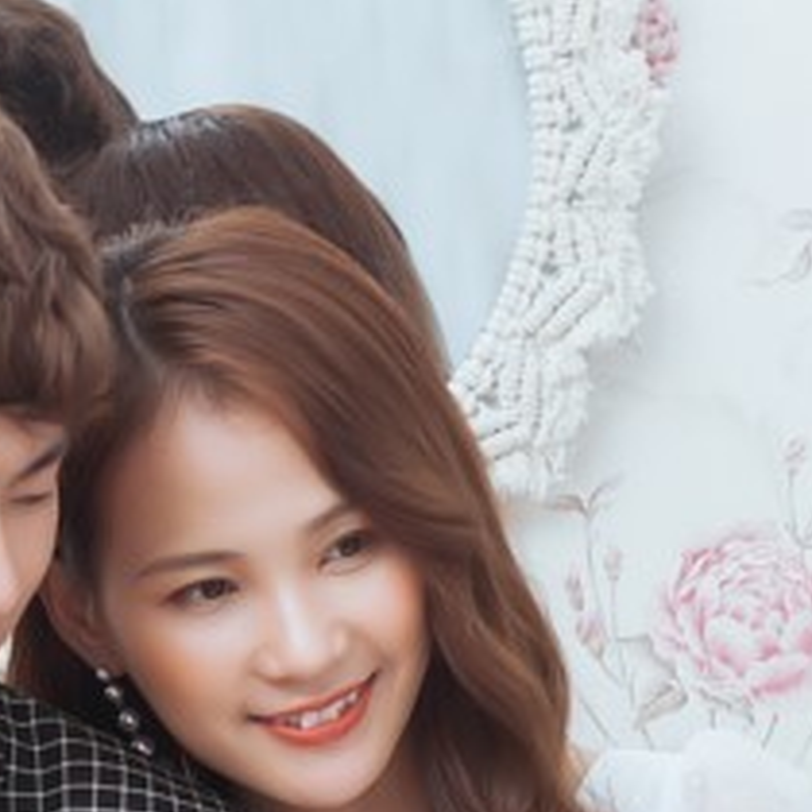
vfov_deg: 6.3
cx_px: -120
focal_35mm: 278
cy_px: 858
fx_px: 7378
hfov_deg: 6.3
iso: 200
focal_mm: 55
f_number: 4.5
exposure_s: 1/125
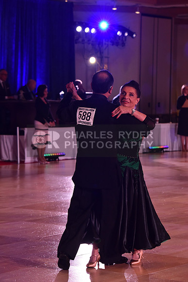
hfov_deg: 11.0
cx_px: 94
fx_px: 979
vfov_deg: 16.4
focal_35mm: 125
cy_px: 141
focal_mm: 125
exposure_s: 1/320
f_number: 5
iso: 2000
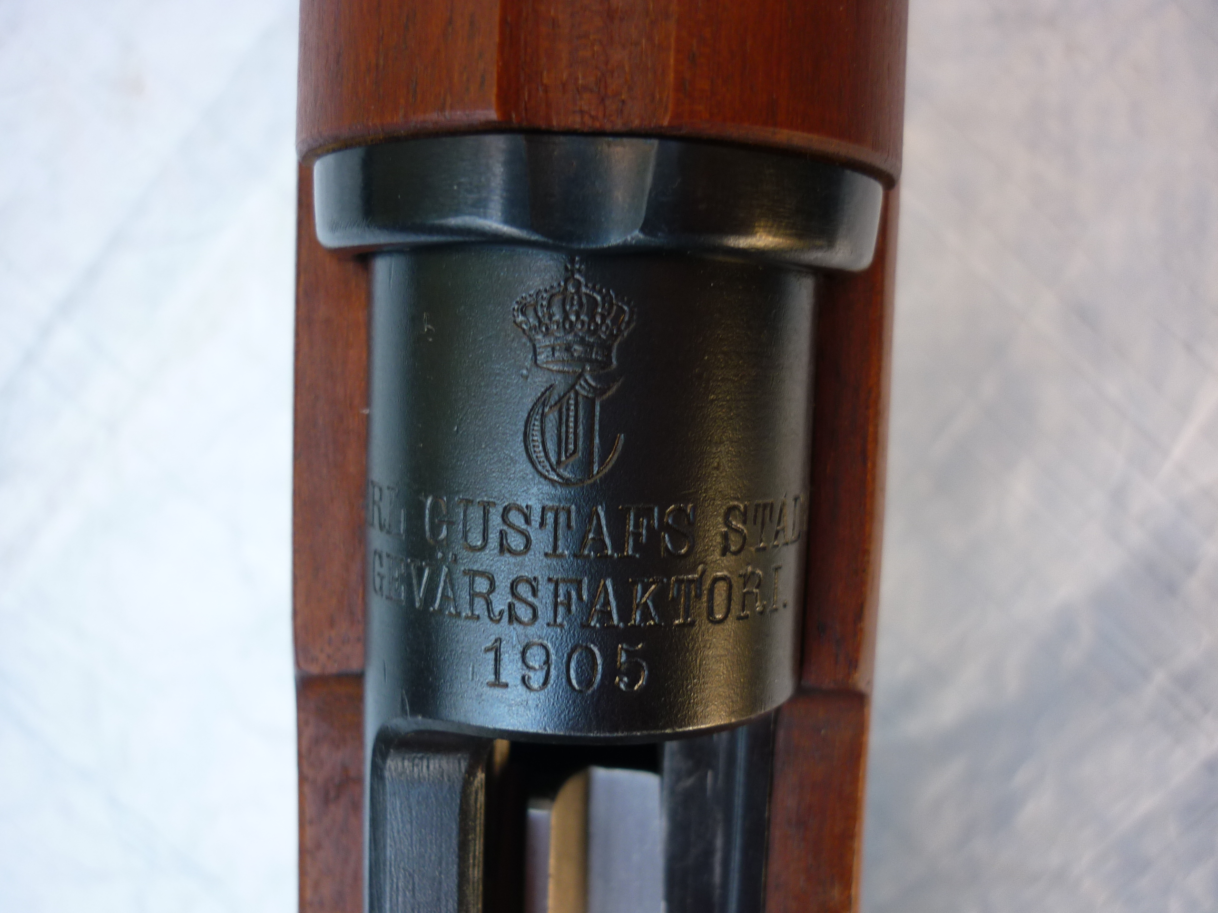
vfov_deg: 42.9
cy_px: 456
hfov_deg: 55.4
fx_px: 1161
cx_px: 609
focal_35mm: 33
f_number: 2.8
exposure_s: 1/50
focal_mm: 5.5
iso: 80
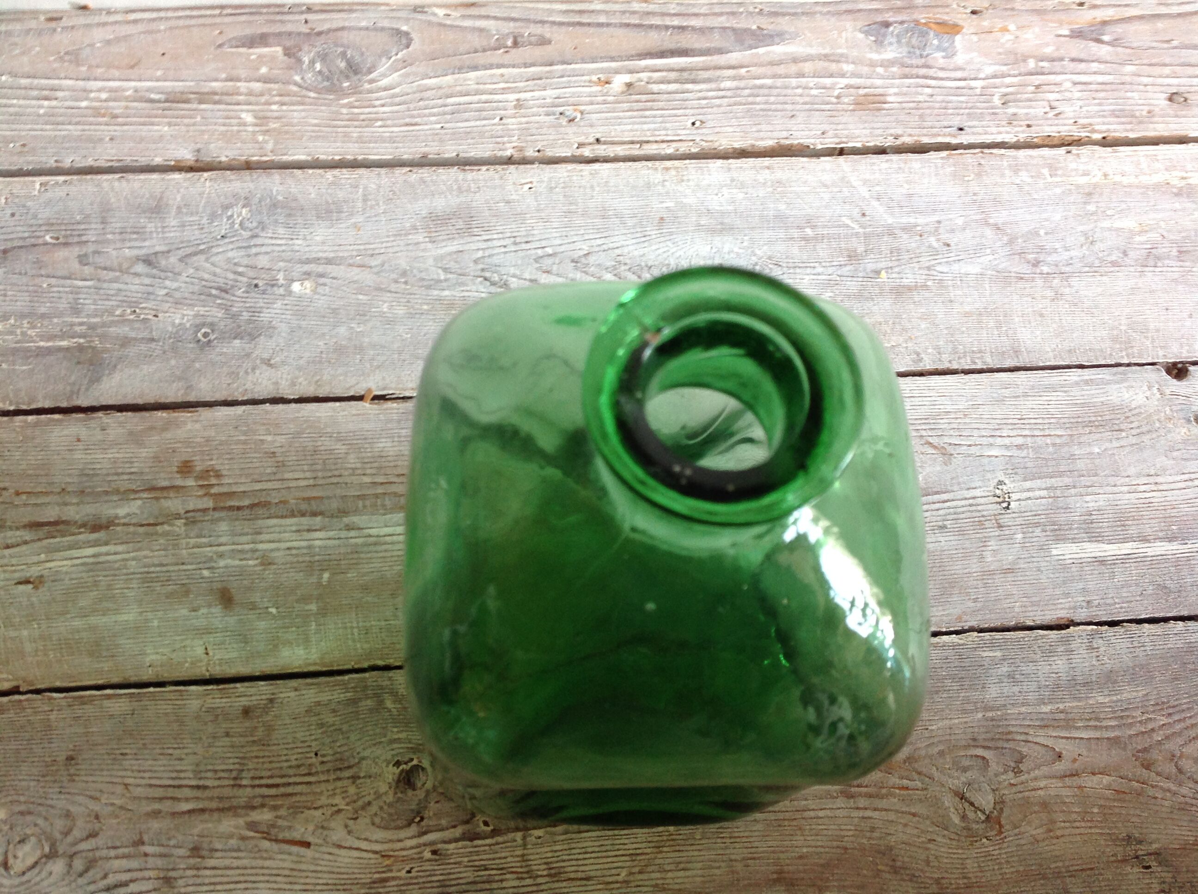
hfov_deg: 52.7
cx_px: 599
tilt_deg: -67.4
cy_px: 447
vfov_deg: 40.6
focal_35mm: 35
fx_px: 1209
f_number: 2.4
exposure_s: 1/15
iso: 100
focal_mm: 4.28
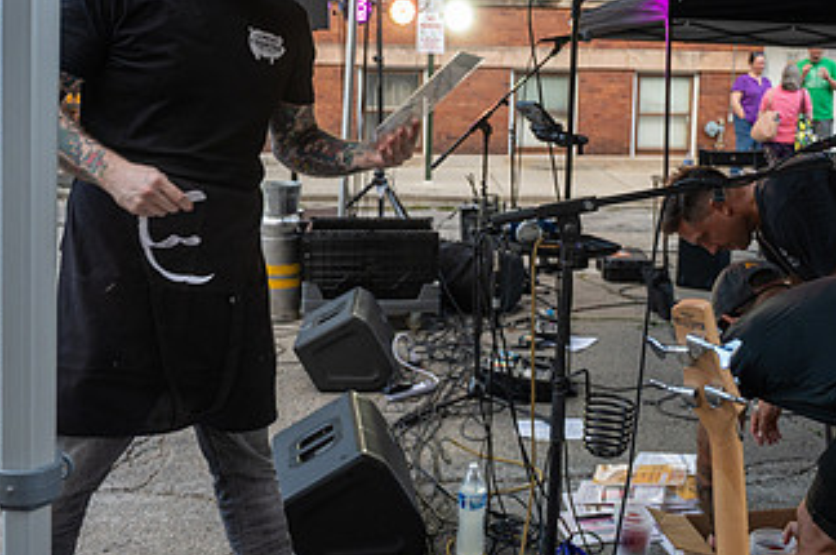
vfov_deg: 31.1
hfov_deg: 45.2
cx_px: 503
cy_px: 245
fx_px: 997
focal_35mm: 43
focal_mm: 24
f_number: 4.5
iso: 800
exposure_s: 1/250
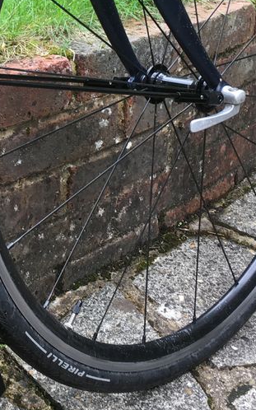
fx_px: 882
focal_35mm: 79
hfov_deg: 16.1
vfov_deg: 25.8
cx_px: -13
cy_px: 94
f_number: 2.2
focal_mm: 4.15
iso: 32
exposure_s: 1/100
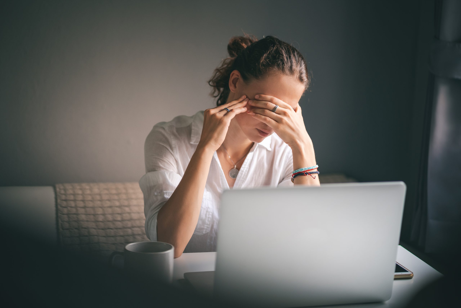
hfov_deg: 23.9
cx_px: 230
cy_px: 154
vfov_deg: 16.1
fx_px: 1089
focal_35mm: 85
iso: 250
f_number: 2
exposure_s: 1/250
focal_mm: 85
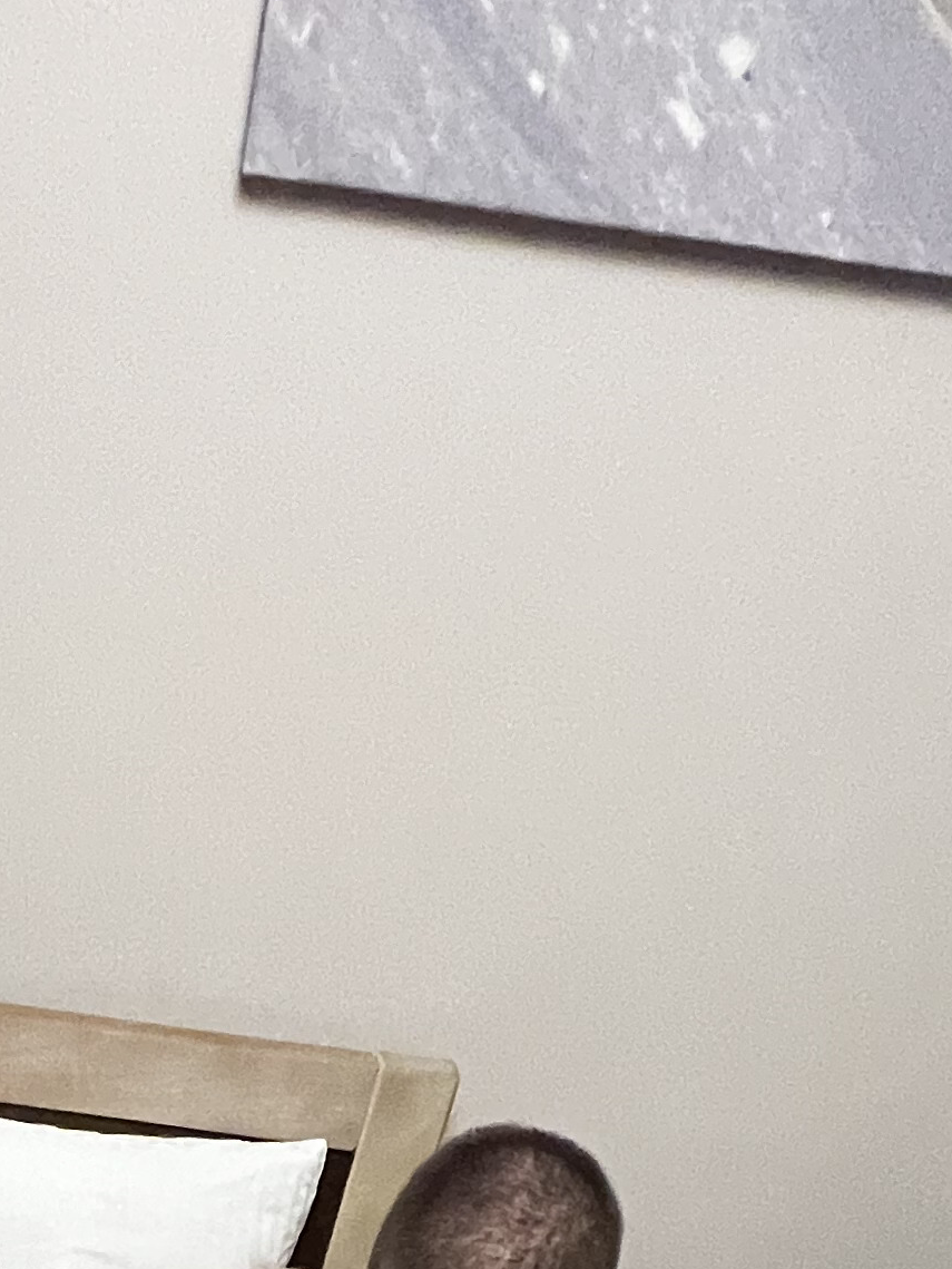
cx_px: -91
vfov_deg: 24.1
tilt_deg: -51.6
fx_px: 1686
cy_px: 2167
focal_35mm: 46
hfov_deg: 28.7
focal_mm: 1.57
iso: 500
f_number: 1.8
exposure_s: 1/50
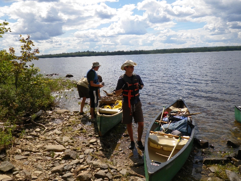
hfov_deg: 63.4
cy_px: 90
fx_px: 195
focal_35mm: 28
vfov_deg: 49.7
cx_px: 120
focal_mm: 5
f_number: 4.2
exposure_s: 1/800
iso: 80
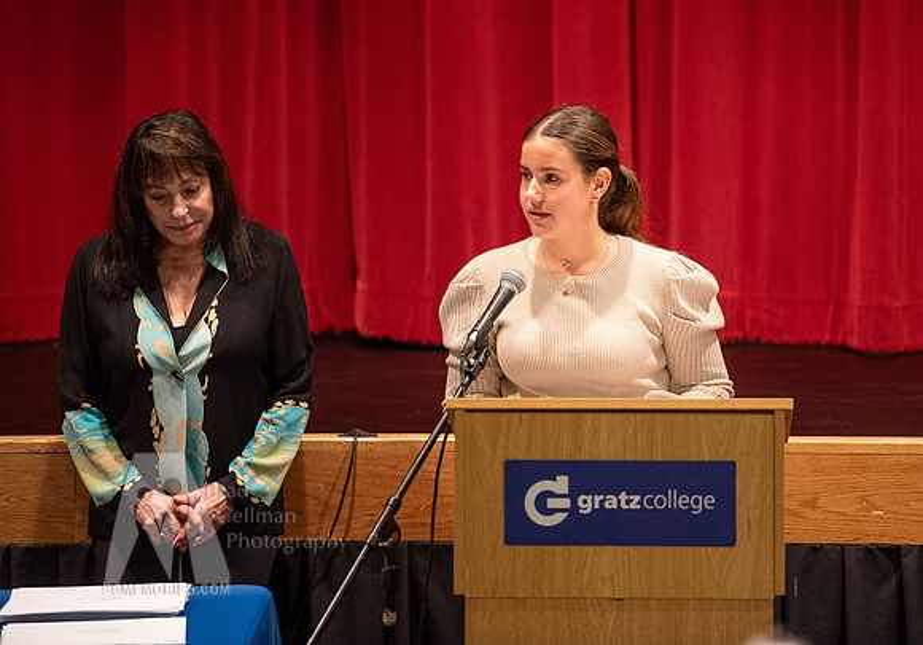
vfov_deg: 5.8
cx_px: 568
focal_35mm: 243
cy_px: 266
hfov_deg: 8.4
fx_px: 6315
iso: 2500
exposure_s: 1/80
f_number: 2.8
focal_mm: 200
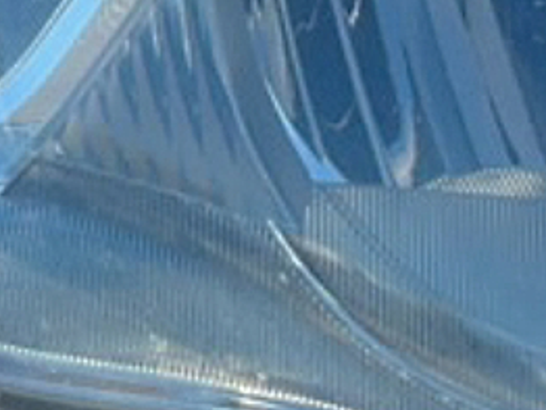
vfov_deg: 8.1
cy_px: -17
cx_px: -67
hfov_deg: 10.7
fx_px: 2889
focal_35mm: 183
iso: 25
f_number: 1.8
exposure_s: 1/519
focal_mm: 3
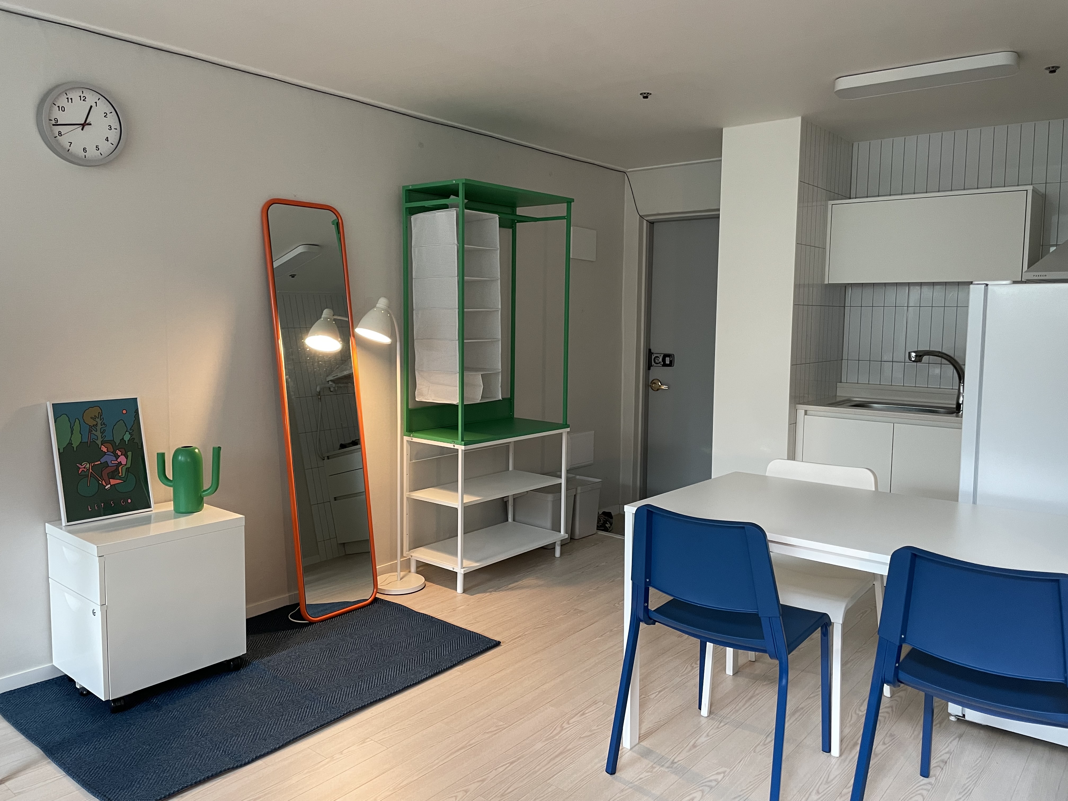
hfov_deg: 67.3
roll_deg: -0.5
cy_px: 400
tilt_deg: -5.4
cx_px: 534
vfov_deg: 53.1
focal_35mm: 26
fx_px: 802
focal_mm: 4.2
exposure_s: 1/60
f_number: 1.6
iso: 200
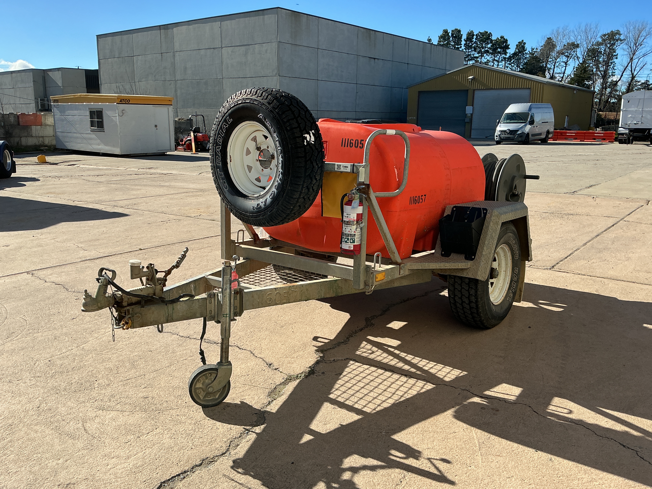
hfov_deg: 61.7
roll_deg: -2.3
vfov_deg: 48.2
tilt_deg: -12.3
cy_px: 244
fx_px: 546
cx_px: 326
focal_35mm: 29
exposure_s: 1/1577
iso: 25
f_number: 1.8
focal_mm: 3
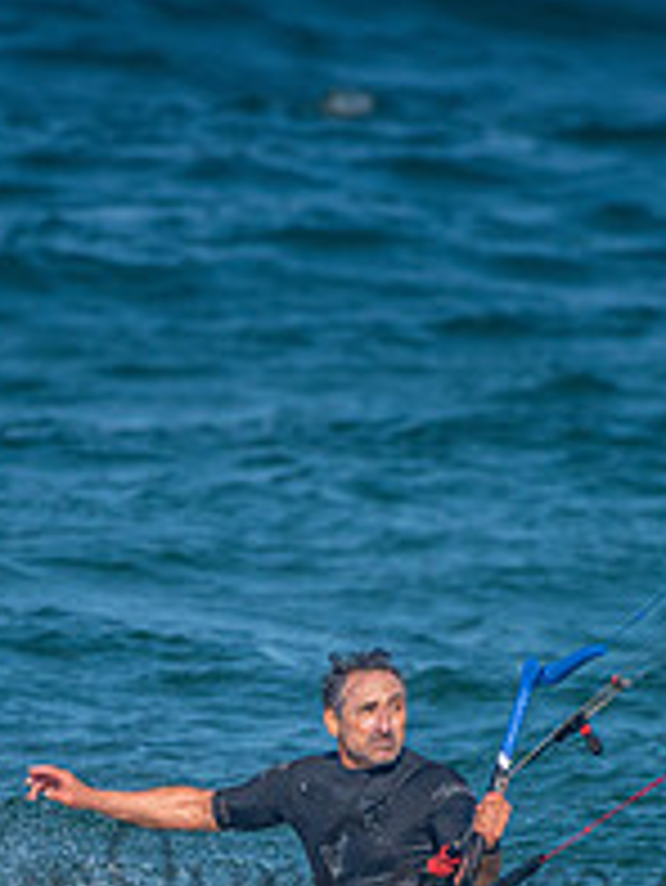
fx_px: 36234
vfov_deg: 1.4
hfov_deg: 1.1
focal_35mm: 1414
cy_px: 848
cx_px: 302
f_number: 5.6
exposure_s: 1/4000
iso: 640
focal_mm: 500
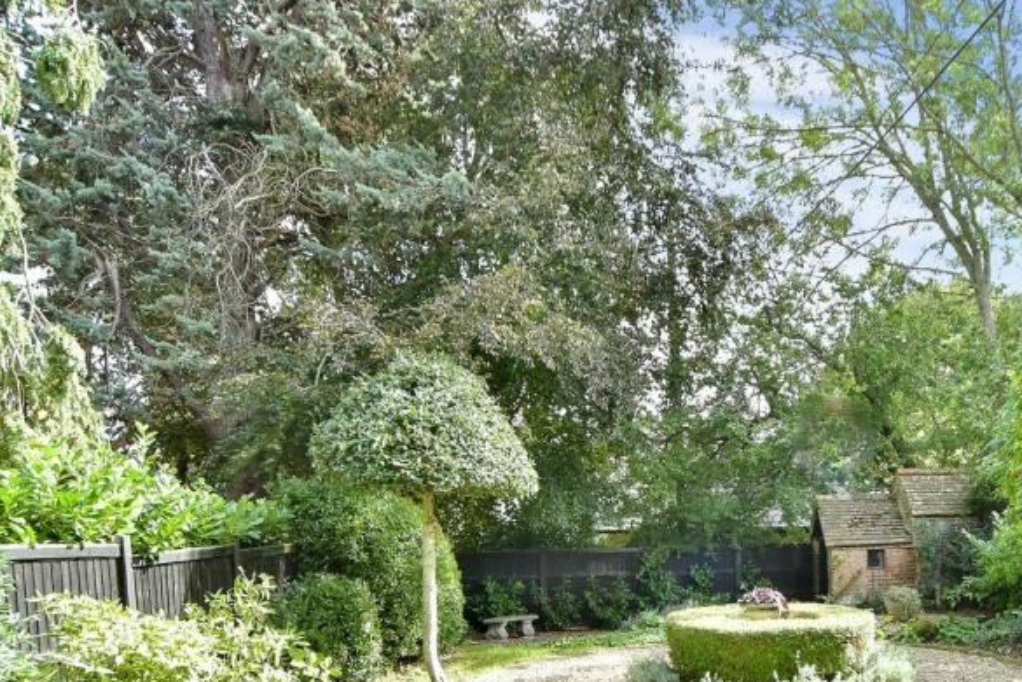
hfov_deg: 63.5
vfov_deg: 43.3
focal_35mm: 28
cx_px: 695
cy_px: 585
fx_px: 795
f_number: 6.3
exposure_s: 1/160
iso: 500
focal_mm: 11
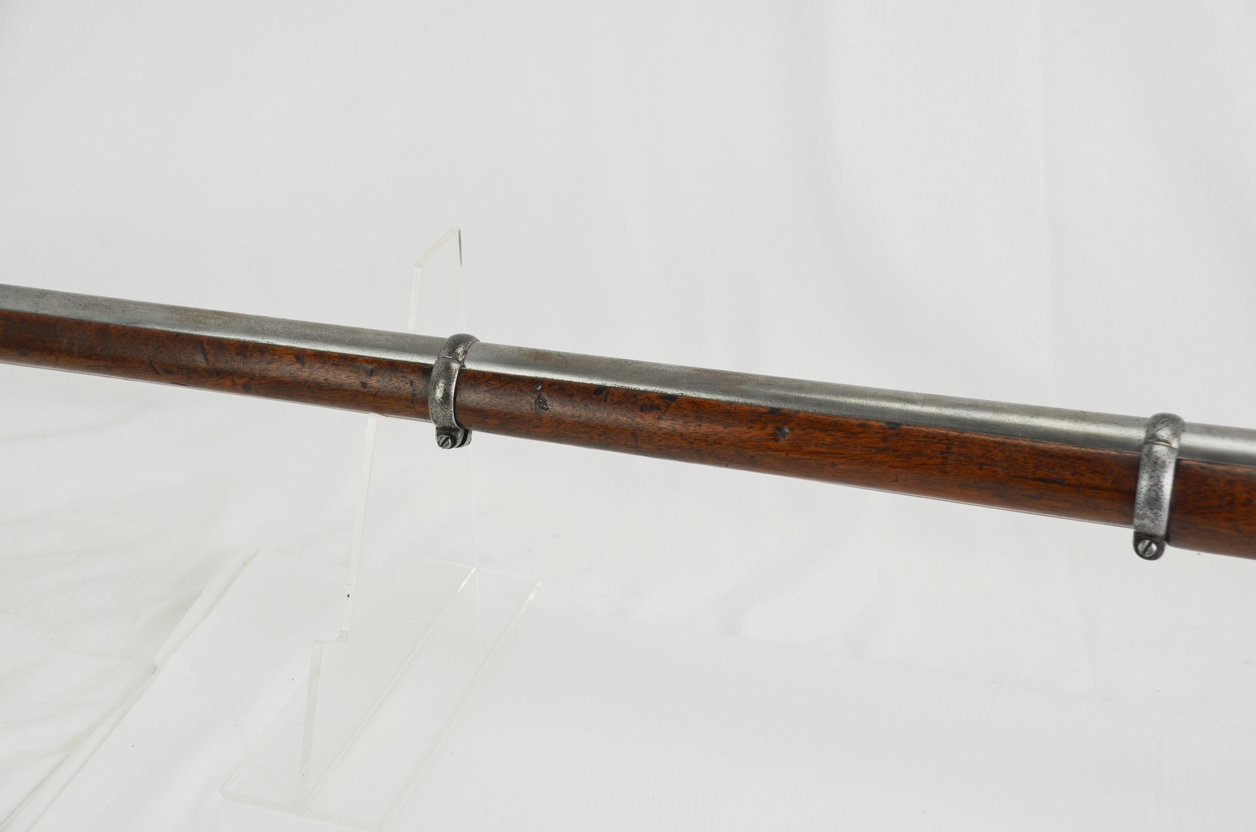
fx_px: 1828
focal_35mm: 52
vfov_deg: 25.6
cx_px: 628
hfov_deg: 37.9
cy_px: 416
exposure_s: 1/125
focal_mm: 35
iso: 250
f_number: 5.6
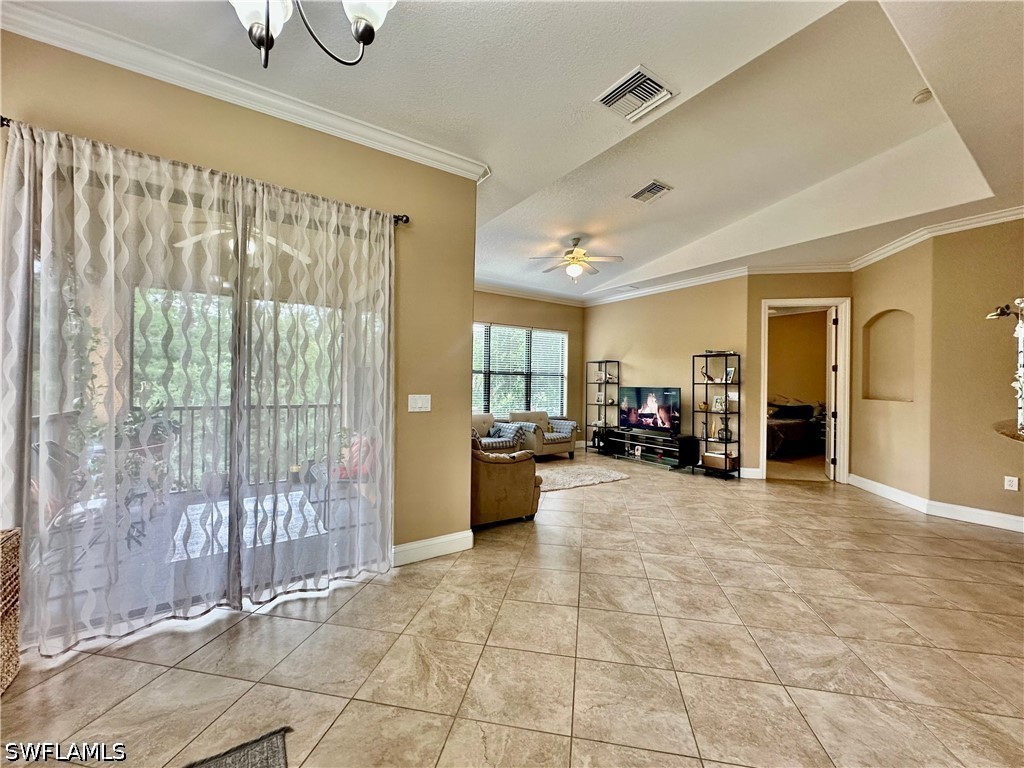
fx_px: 414
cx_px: 512
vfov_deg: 85.7
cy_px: 384
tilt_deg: -0.2
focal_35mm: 14
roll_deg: -0.6
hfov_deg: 102.1
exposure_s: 1/120
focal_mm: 2.22
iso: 200
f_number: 2.2
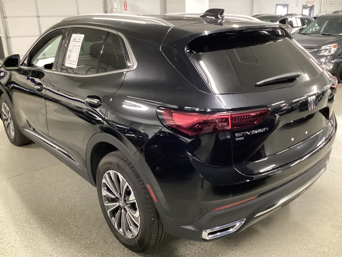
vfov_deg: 45.4
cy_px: 128
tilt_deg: -21.2
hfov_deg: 58.4
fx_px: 306
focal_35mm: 31
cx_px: 171
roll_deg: +0.8
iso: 640
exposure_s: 1/24
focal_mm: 3.3
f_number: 2.4
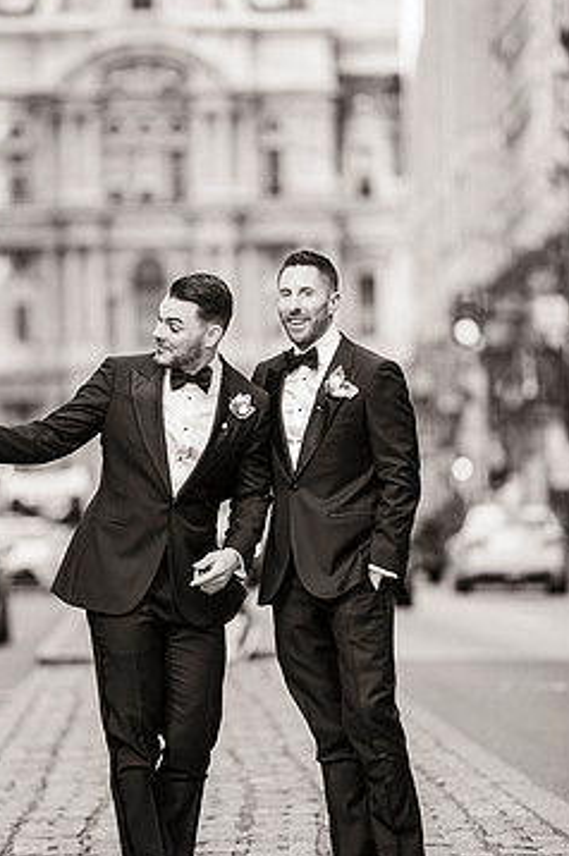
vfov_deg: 9.1
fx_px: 5368
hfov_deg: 6.1
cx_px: 255
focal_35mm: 226
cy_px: 423
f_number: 2.8
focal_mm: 180
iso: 800
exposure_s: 1/1000
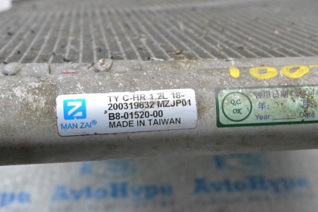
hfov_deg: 29.3
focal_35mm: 69
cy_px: 106
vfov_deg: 19.7
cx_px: 159
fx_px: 609
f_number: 13
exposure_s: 1/100
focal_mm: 46
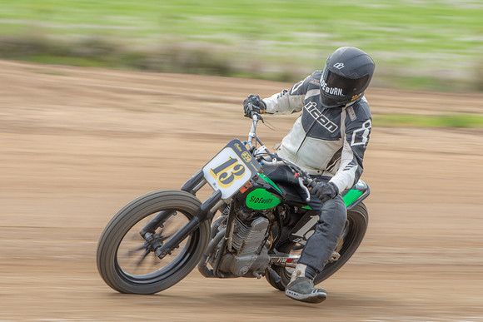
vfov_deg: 4.2
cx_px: 241
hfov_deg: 6.3
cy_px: 170
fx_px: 4400
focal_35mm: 328
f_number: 13
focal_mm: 155
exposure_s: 1/100
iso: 200
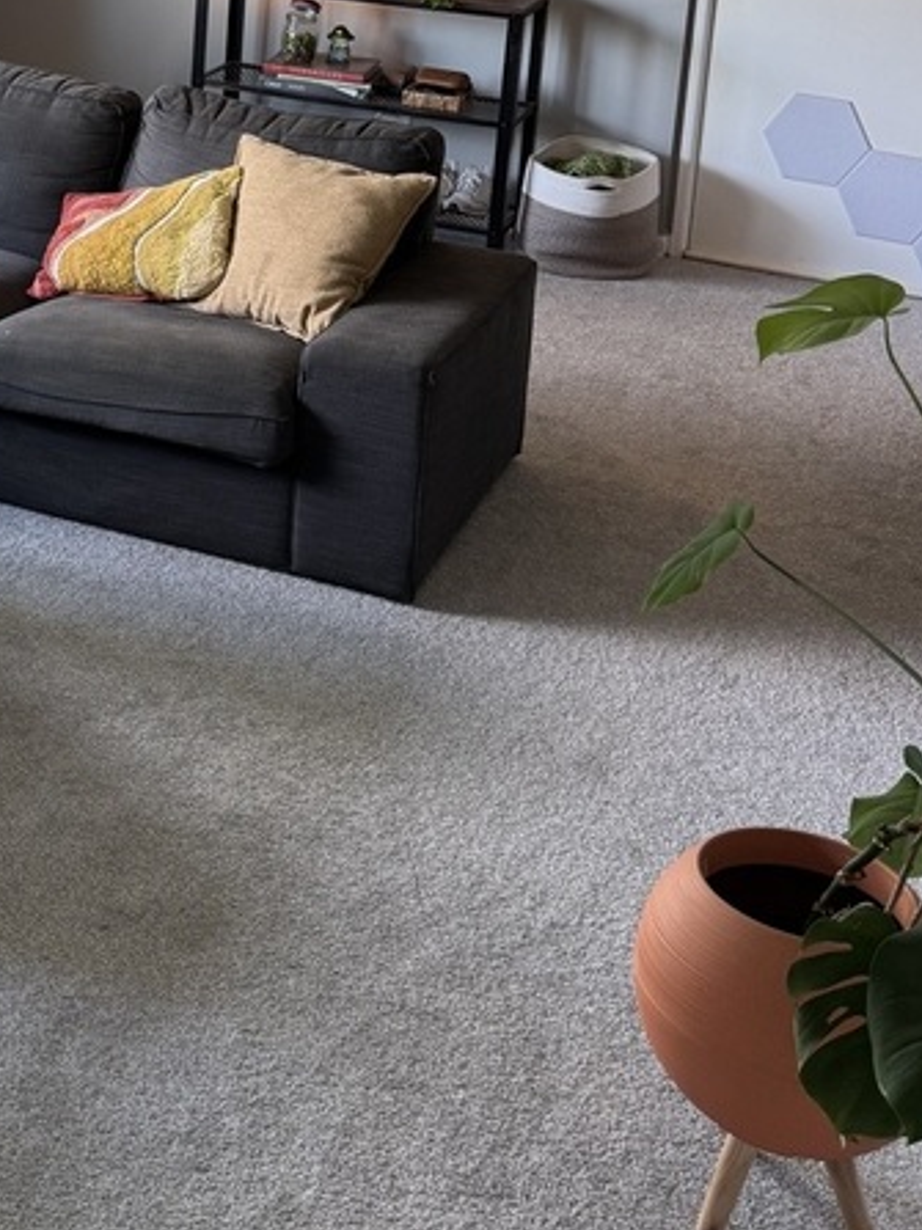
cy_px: 52
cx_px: -28
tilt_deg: -11.2
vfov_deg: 31.2
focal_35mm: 58
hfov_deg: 24.0
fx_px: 2061
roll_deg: -2.1
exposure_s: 1/60
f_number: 1.78
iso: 125
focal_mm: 6.76
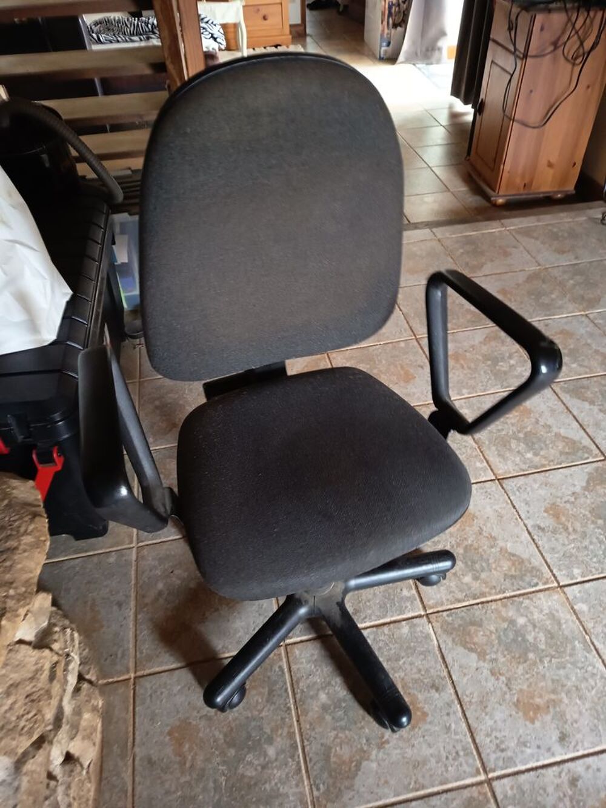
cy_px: 404
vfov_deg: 71.6
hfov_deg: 56.8
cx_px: 303
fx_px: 560
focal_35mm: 24
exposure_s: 1/16.7
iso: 1850
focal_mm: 5.24
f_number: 1.7
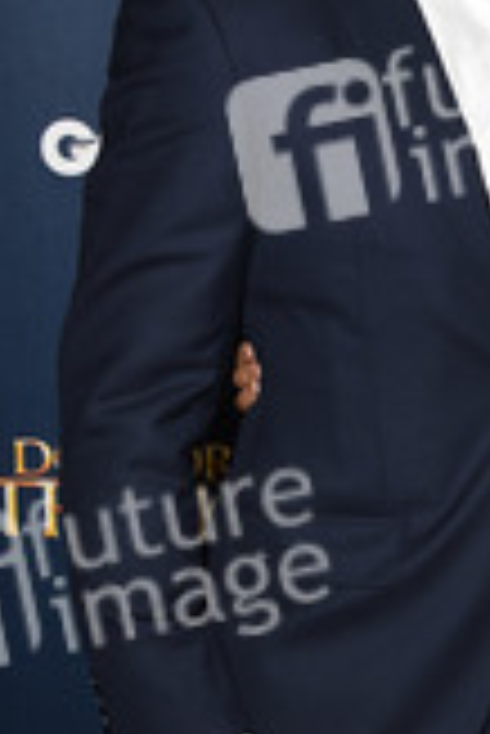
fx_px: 2200
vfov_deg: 18.9
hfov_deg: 12.4
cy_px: 351
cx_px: 591
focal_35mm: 108
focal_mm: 44
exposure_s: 1/250
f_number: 5.6
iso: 640
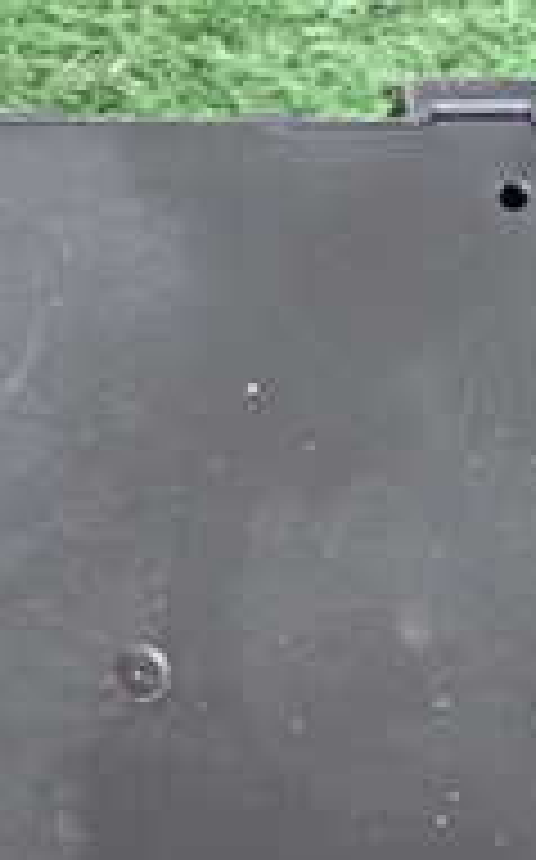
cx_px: -387
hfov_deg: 10.3
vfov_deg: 17.2
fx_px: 2811
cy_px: 743
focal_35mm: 120
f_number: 2.5
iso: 800
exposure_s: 1/30
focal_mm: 6.37
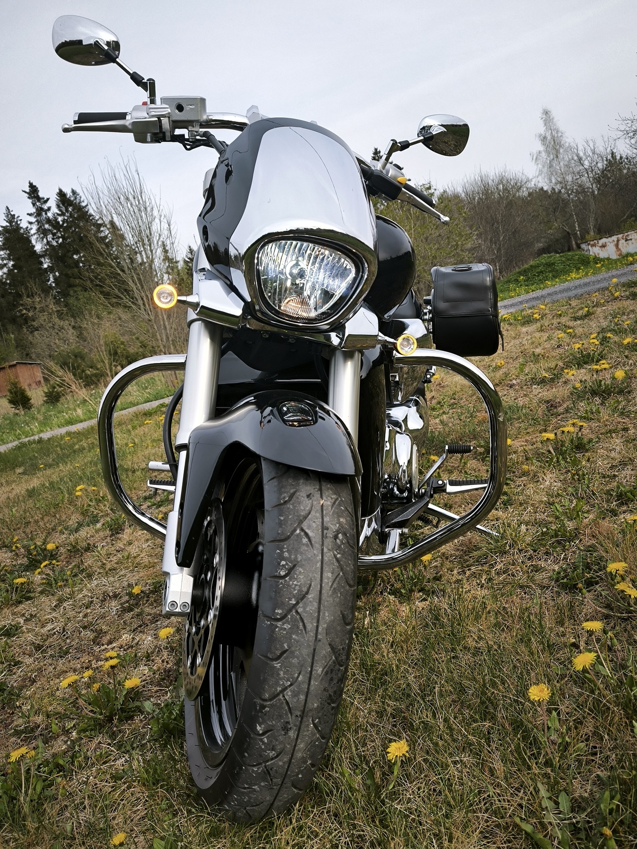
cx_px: 318
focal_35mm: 30
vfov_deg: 60.0
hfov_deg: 46.8
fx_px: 736
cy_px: 424
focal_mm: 6.92
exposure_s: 1/630
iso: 50
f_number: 1.9
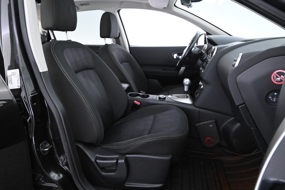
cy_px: 95
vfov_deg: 53.1
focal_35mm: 24
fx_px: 190
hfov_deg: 73.7
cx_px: 142
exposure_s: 1/30
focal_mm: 16
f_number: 5
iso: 6400
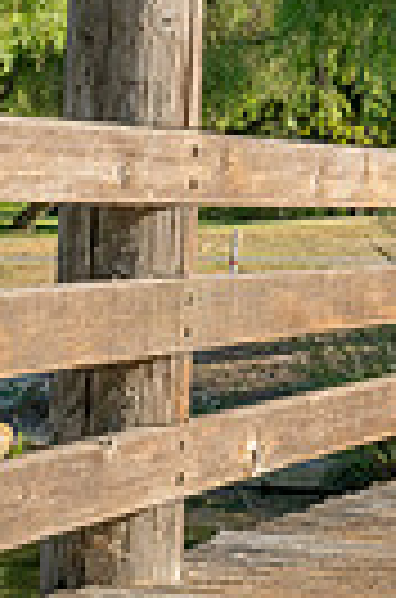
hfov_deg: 8.2
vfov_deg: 13.6
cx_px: 1004
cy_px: 160
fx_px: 2504
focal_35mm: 151
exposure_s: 1/200
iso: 200
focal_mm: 34.5
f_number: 14
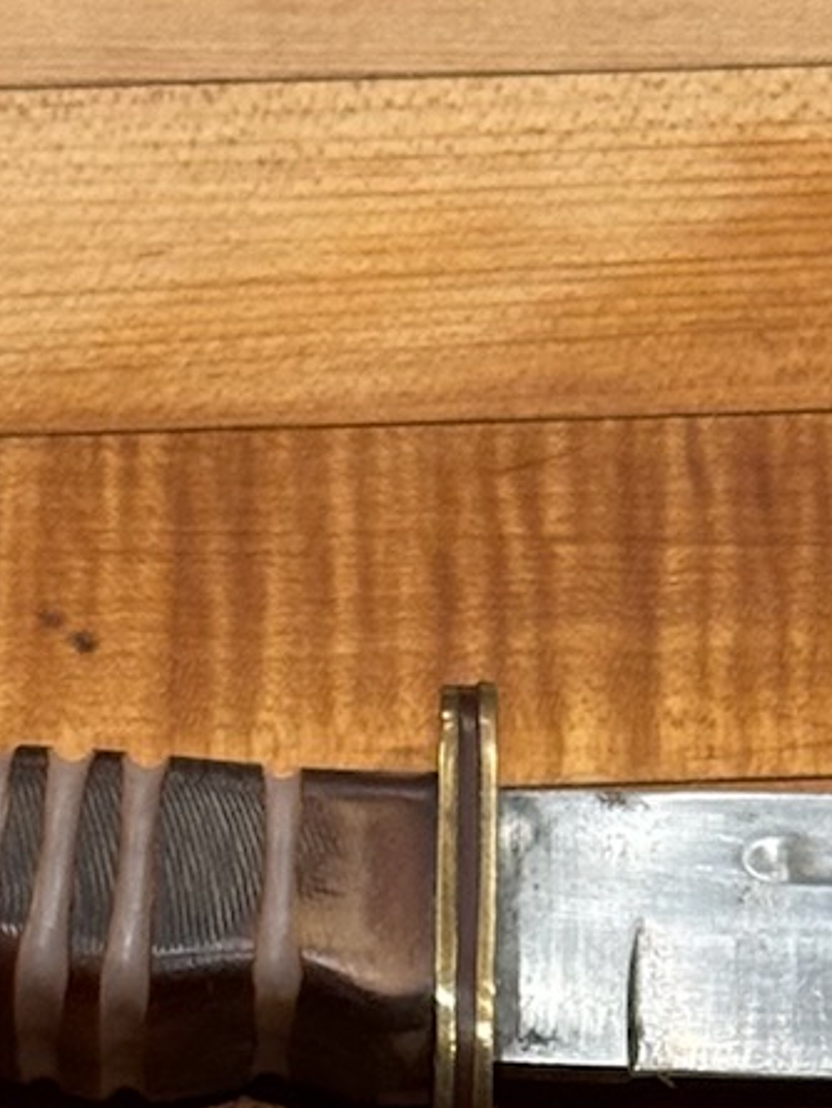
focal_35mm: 221
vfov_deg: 8.8
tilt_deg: -62.5
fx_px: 7079
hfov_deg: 6.7
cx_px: 737
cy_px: 1369
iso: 250
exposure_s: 1/60
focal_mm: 6.76
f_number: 1.78
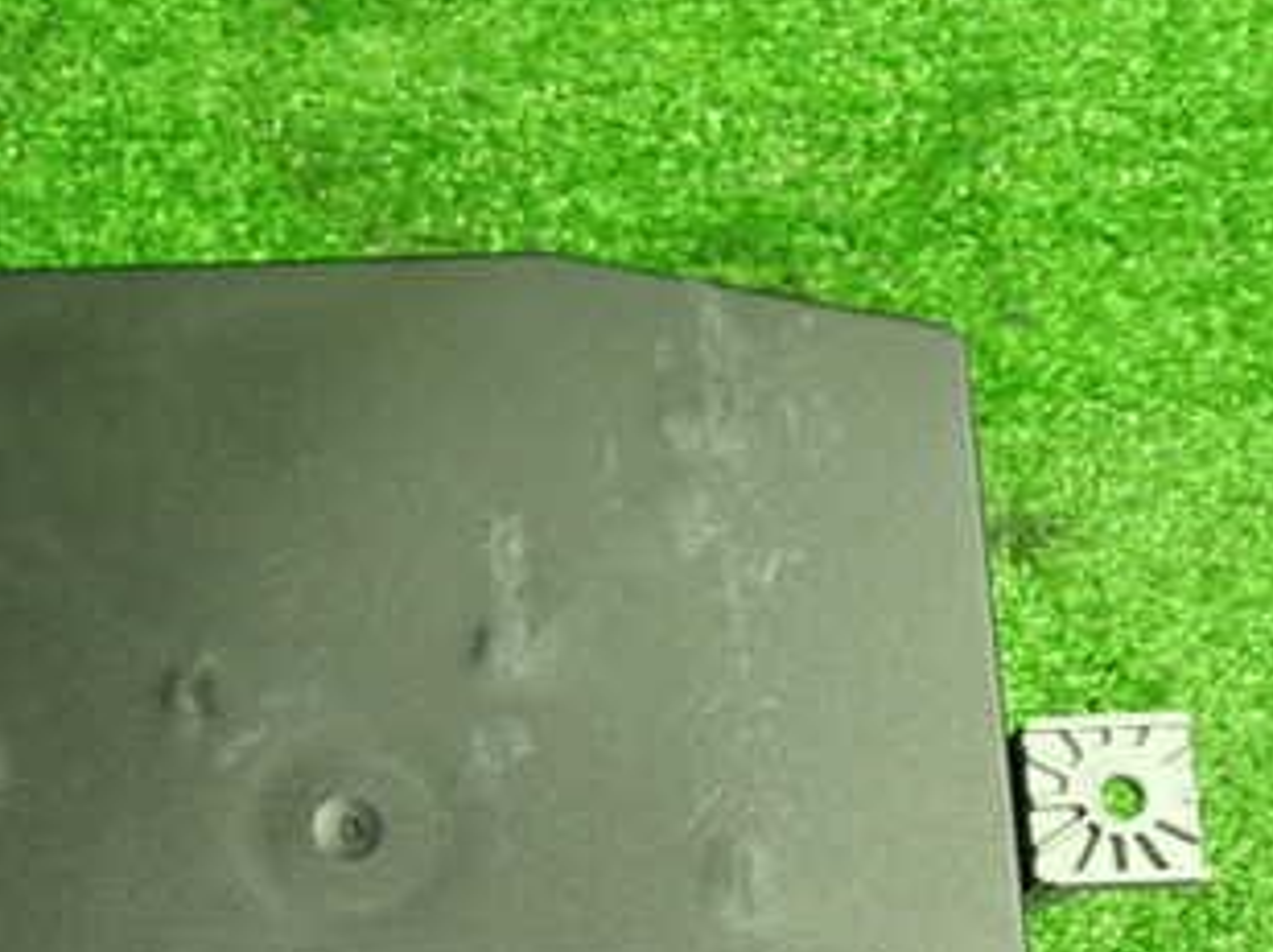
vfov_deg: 20.4
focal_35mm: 70
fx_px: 2571
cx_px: 375
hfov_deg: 27.5
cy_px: 915
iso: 640
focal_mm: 6.37
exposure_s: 1/40
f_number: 2.5
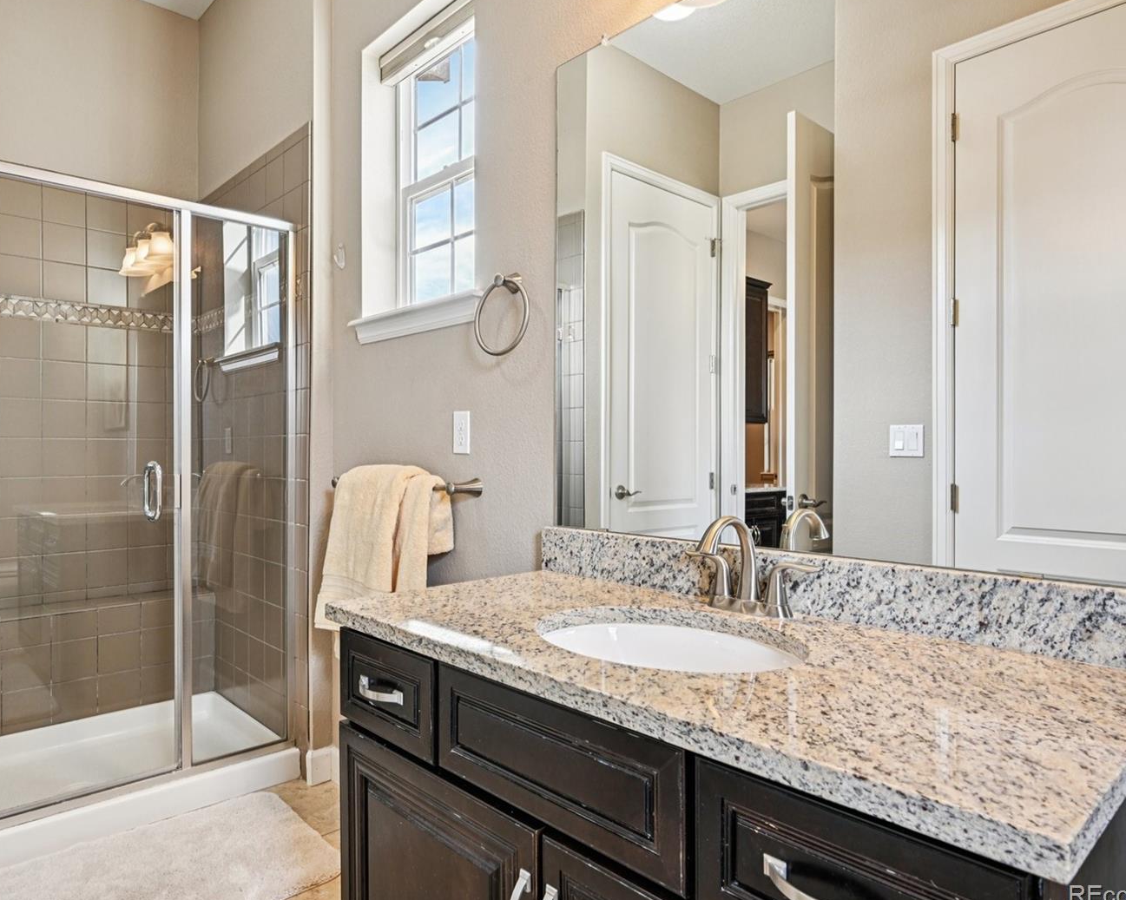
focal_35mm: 22
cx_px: 515
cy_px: 450
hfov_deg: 74.9
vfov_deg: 63.1
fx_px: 733
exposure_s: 1/20
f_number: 11
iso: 360
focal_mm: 19
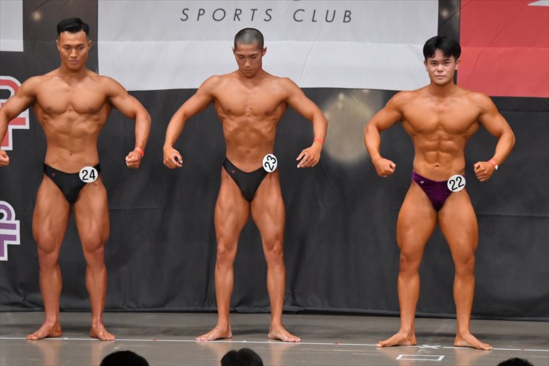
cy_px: 183
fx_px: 3430
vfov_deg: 6.1
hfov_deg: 9.2
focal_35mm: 225
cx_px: 274
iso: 5000
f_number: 5.6
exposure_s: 1/400
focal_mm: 150
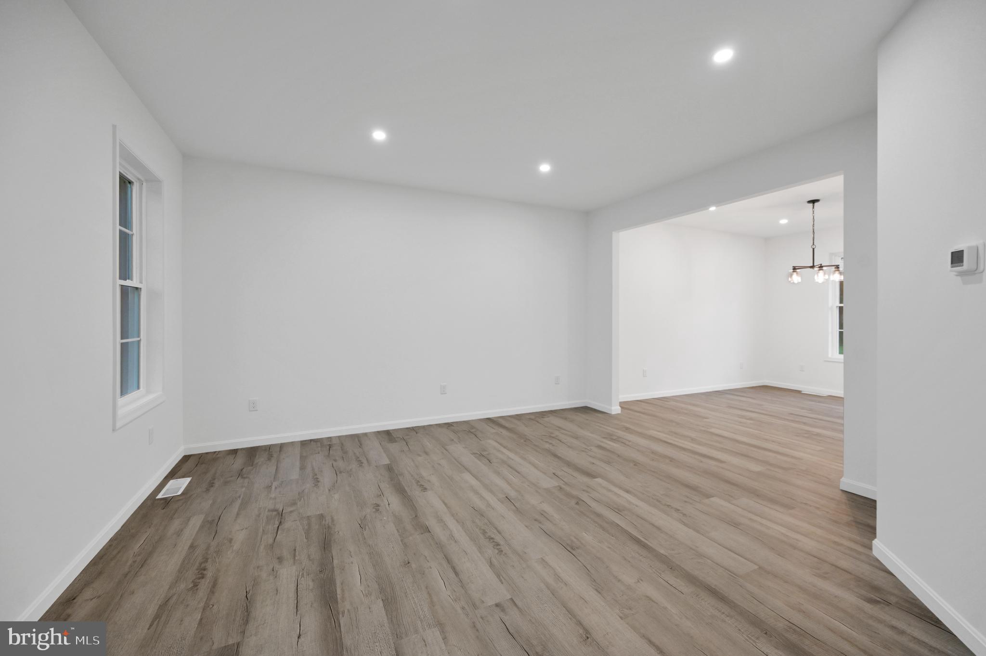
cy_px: 328
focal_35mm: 14
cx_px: 493
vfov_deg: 81.1
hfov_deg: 104.3
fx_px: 383
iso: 200
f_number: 5
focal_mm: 14
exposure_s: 1/25
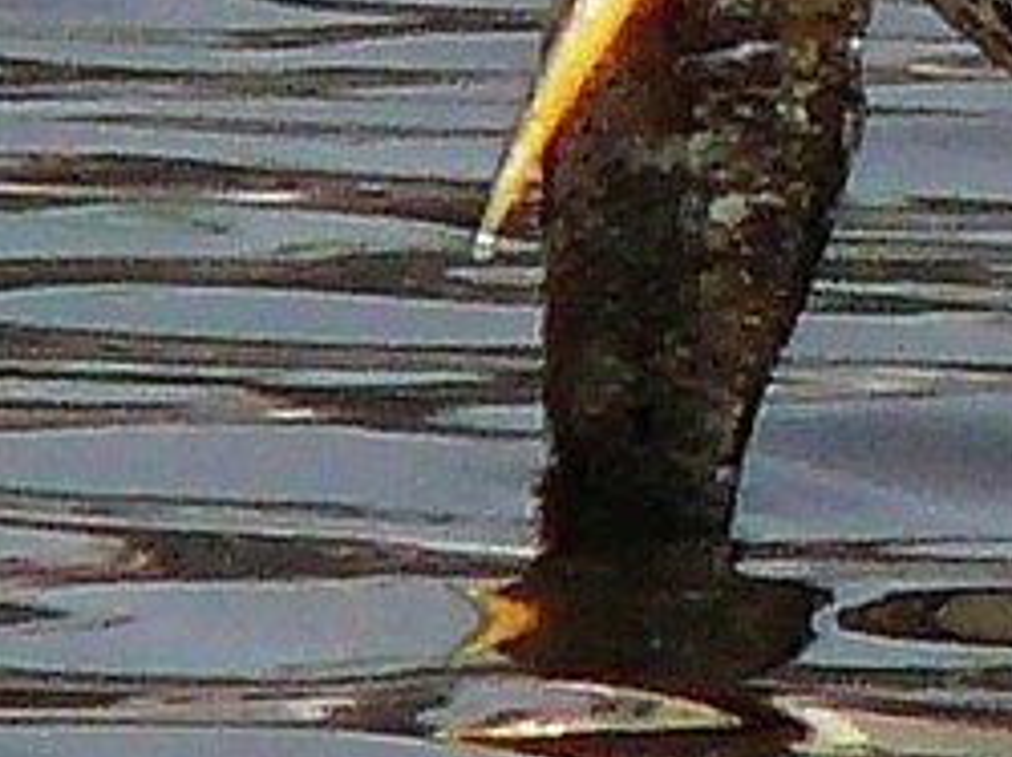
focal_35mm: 1721
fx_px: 50265
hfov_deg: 1.2
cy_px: -142
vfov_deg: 0.9
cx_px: 1550
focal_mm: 88.8
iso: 100
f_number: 7.1
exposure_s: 1/400
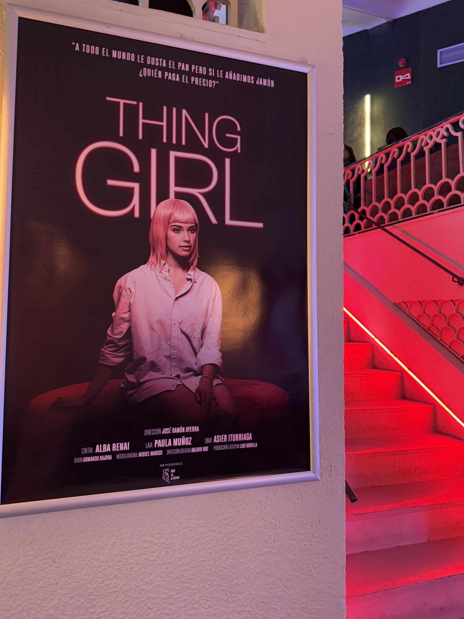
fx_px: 483
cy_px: 287
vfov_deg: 65.2
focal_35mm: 27
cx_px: 214
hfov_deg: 51.3
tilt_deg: +2.7
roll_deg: +0.0
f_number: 1.78
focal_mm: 6.76
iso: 800
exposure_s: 1/37
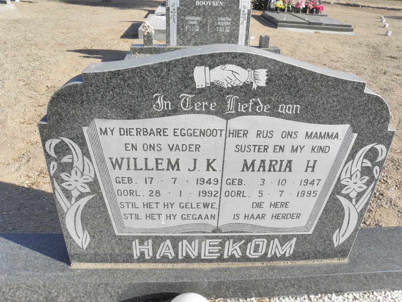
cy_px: 151
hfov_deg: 67.3
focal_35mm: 26
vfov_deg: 53.1
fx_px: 302
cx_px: 201
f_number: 6.3
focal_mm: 4.6
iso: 200
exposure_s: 1/640
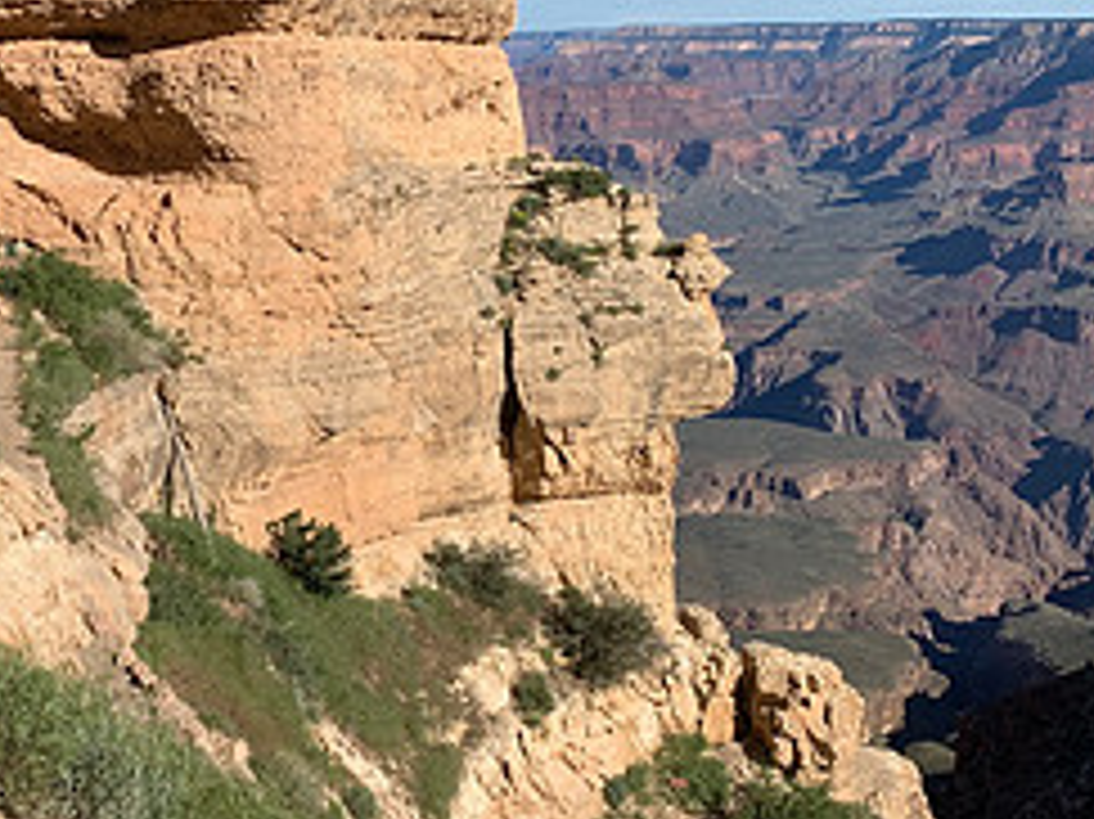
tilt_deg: -7.5
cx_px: 230
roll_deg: -0.5
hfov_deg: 30.5
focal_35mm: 62
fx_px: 1958
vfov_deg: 23.5
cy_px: 290
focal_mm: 4.25
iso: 25
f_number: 1.8
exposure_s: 1/3289
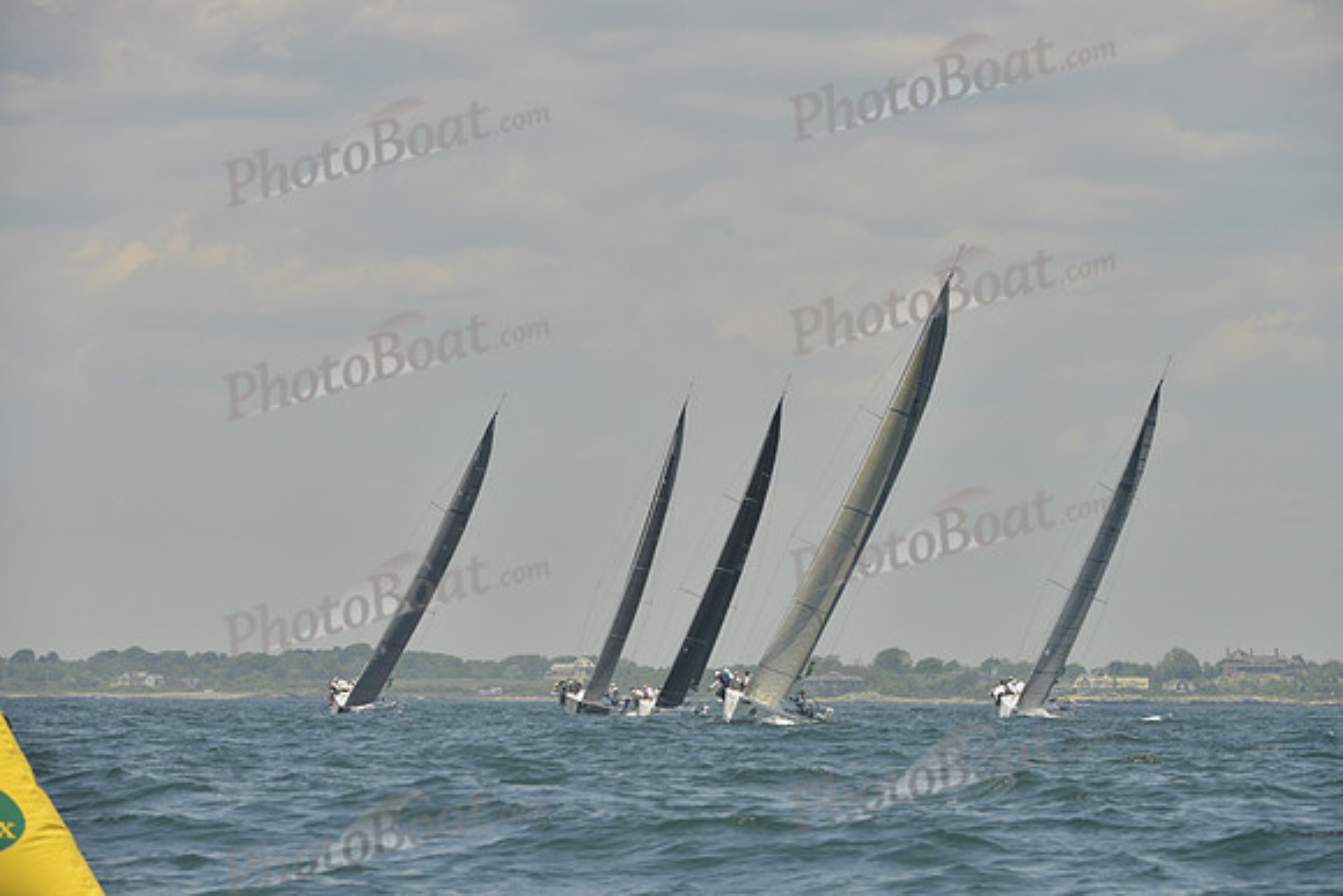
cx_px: 672
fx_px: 7463
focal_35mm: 200
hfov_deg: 10.3
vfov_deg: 6.9
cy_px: 448
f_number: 8
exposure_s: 1/1250
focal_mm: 200
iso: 280
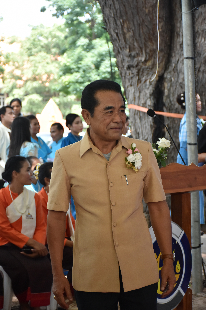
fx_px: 798
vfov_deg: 21.9
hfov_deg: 14.7
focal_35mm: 93
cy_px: 155
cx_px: 103
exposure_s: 1/400
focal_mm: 62
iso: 800
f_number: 5
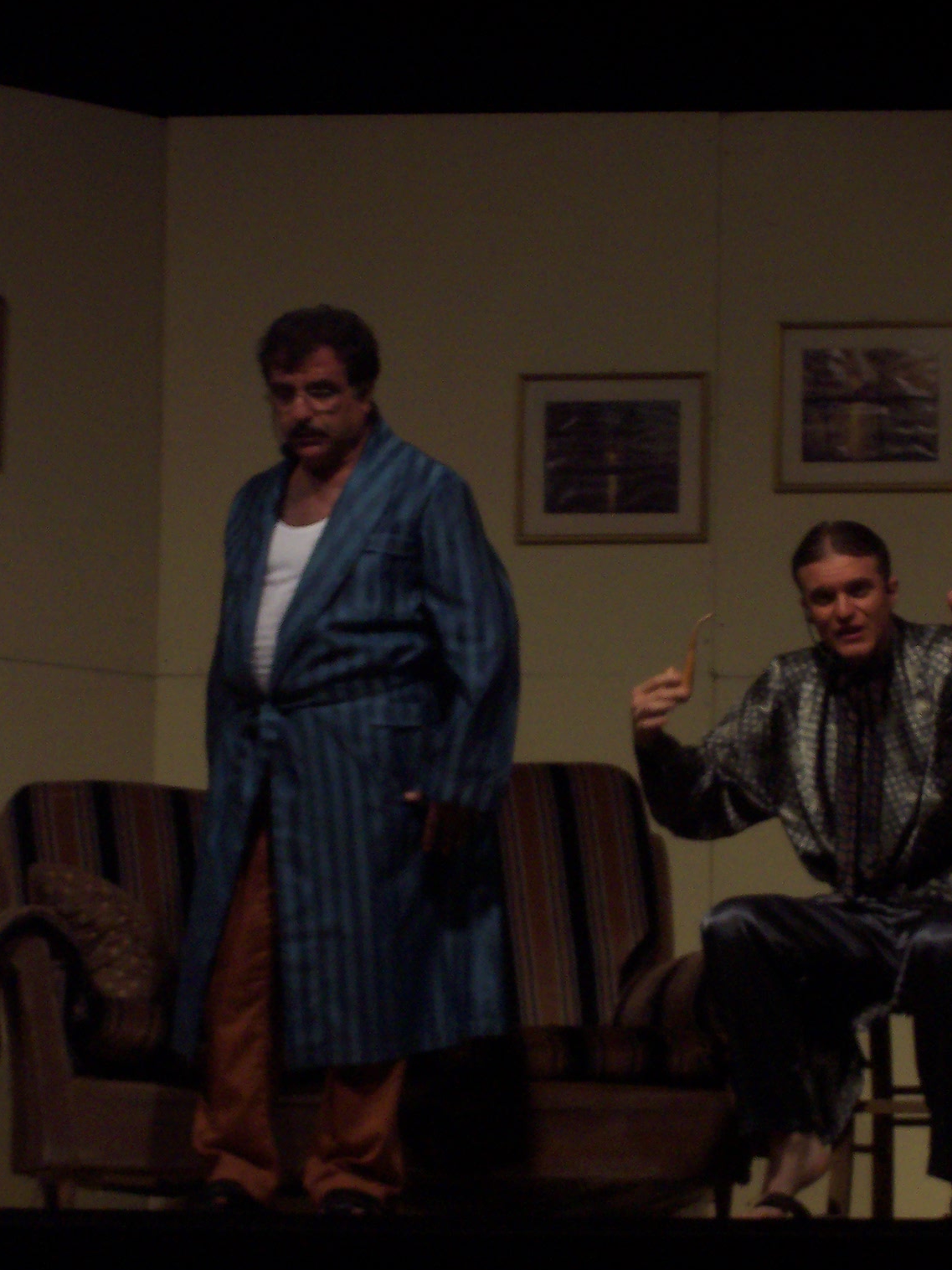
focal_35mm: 193
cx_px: 548
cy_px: 634
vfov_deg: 10.2
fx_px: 7077
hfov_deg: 7.7
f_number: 4.9
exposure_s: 1/125
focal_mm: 22.4
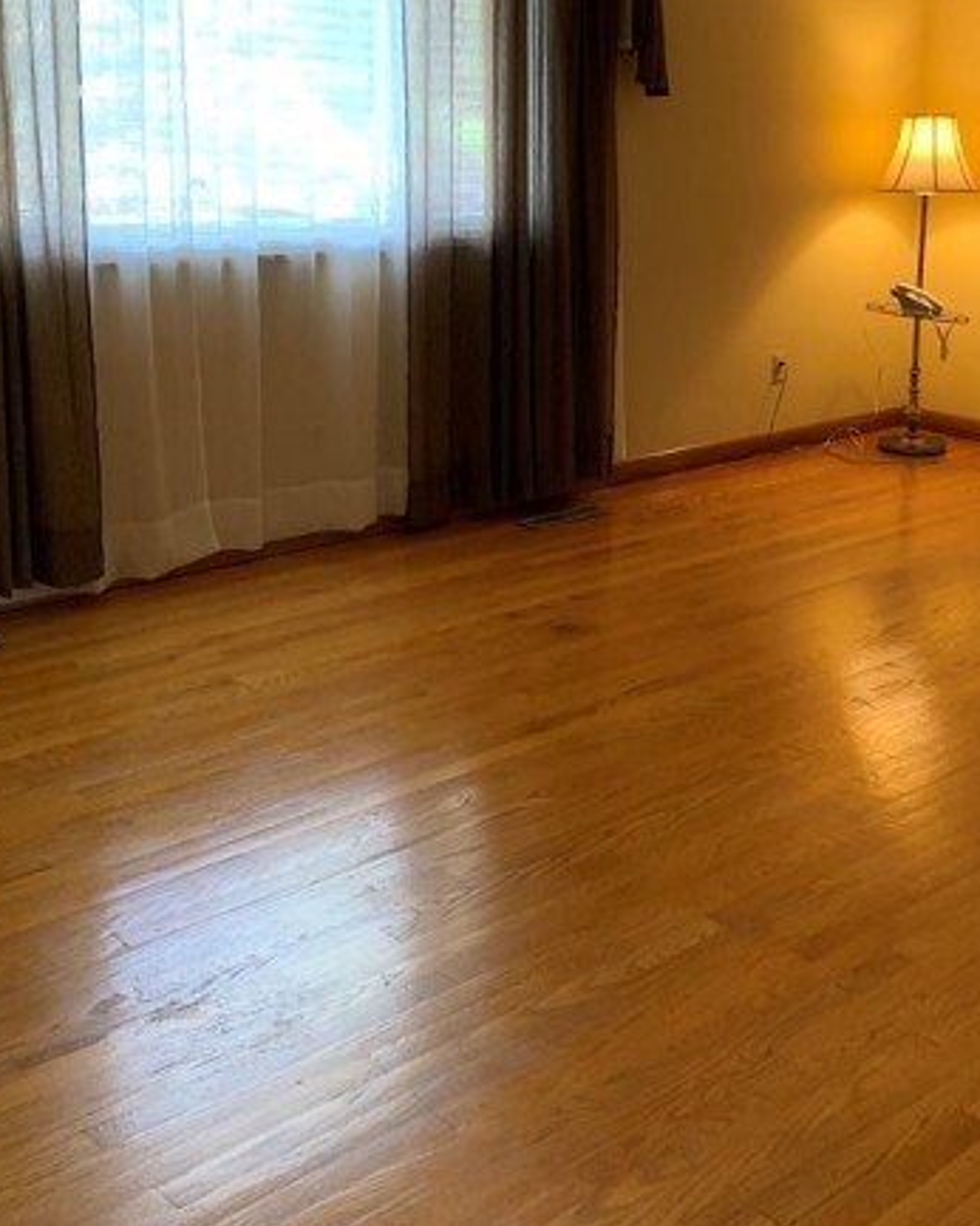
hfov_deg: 33.0
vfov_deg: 40.7
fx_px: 1633
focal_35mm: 45
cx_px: 685
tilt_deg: -10.1
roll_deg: -1.4
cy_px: 425
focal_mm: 4.25
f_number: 1.8
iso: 320
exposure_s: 1/60
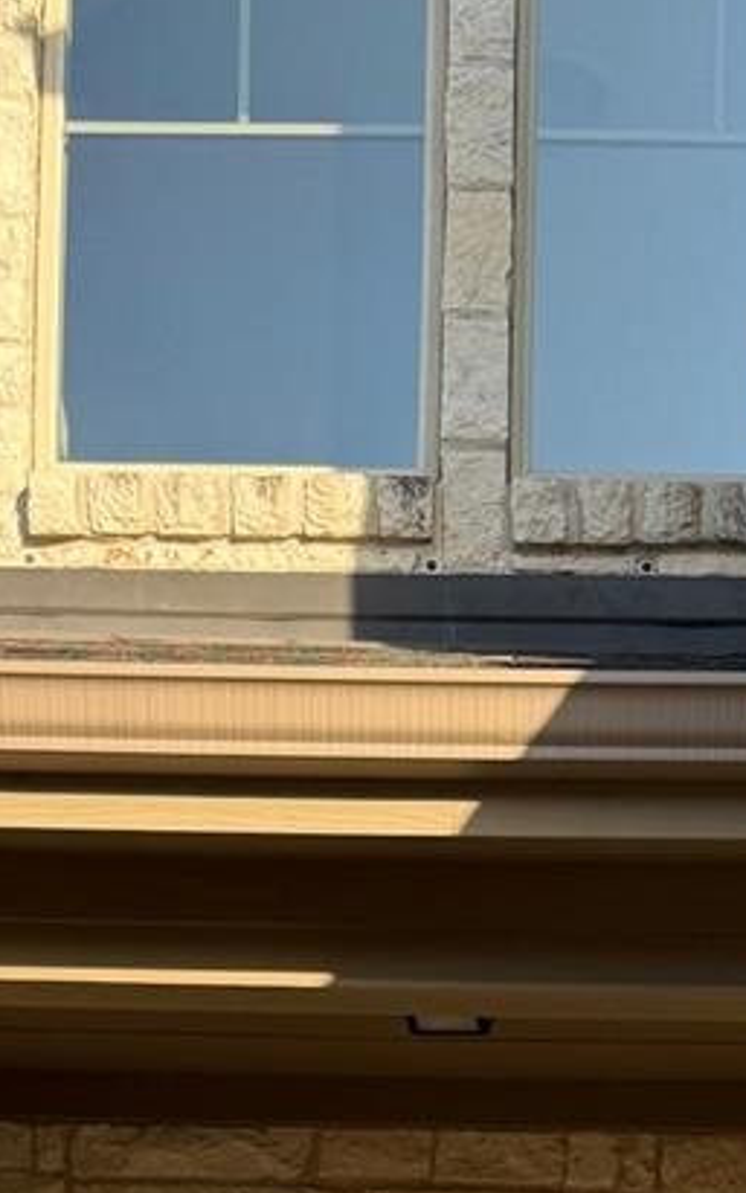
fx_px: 3089
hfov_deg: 13.7
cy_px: 1695
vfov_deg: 19.5
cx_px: 505
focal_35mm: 95
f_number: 1.78
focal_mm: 6.76
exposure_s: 1/1949
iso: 100
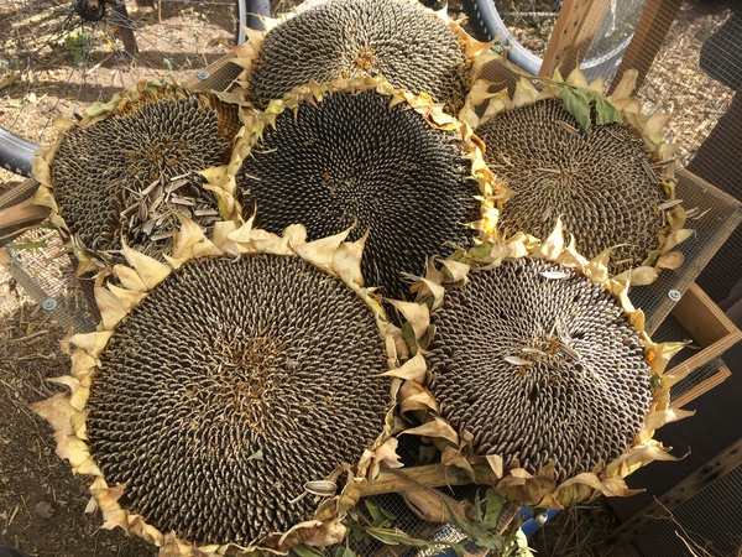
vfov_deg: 48.2
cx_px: 371
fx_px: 622
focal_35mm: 29
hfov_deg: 61.7
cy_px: 278
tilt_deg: -54.4
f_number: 2.2
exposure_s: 1/469
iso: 25
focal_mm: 4.15
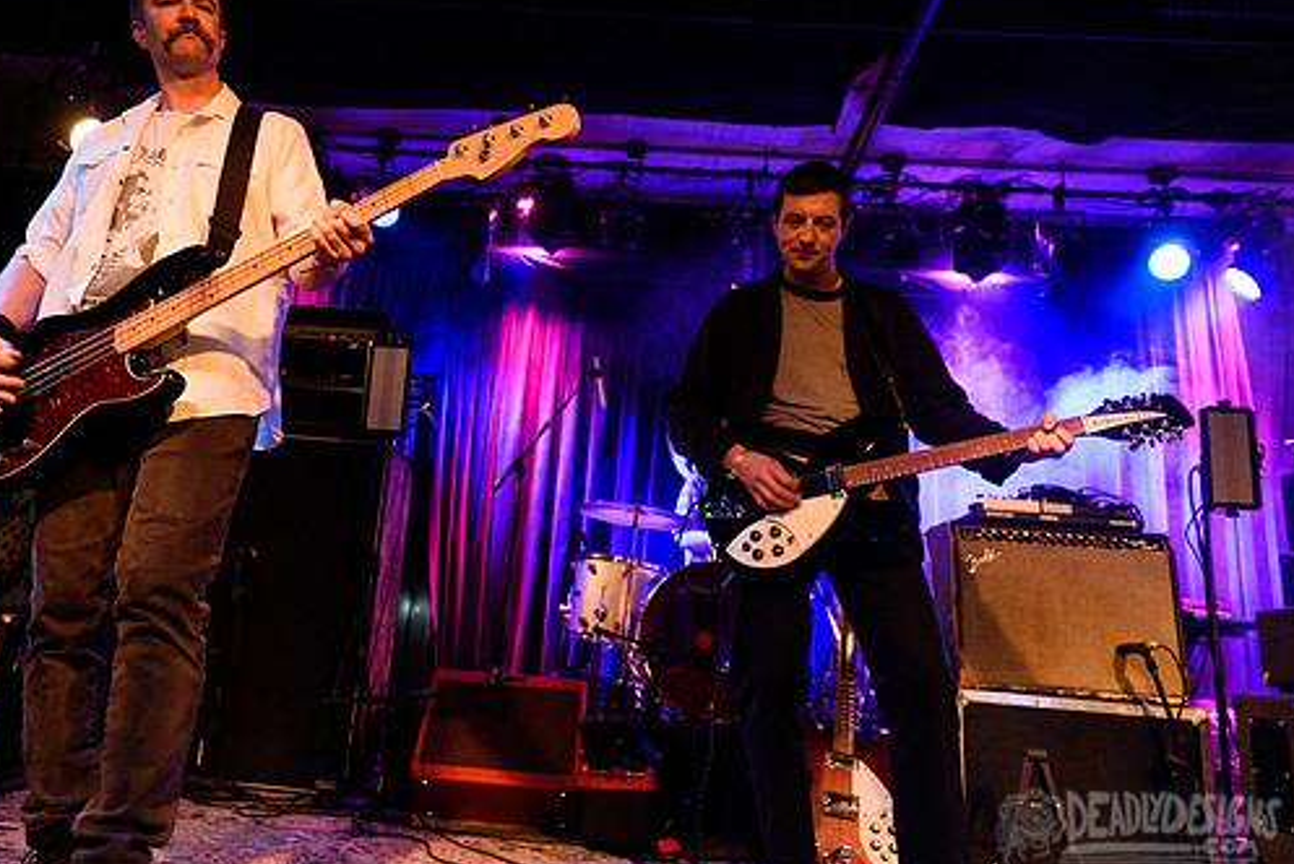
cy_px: 379
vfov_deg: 46.4
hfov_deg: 65.1
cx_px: 549
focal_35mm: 28
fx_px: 1007
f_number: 3.2
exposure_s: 1/125
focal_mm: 24
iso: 3200
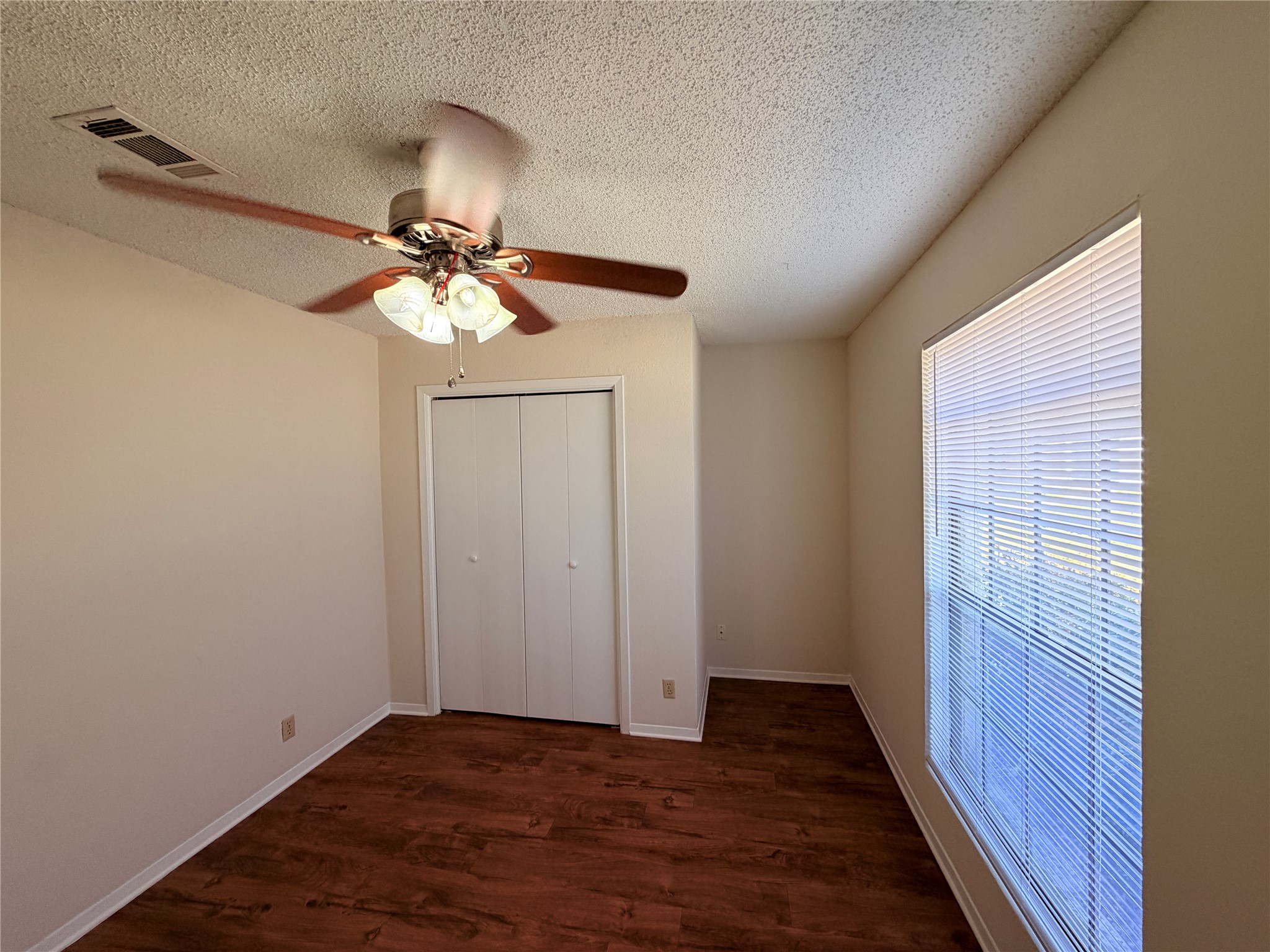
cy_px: 476
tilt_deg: -1.7
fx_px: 514
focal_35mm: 14
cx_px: 635
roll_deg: +1.8
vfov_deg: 85.7
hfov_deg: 102.1
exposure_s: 1/120
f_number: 2.2
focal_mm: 2.22
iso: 160
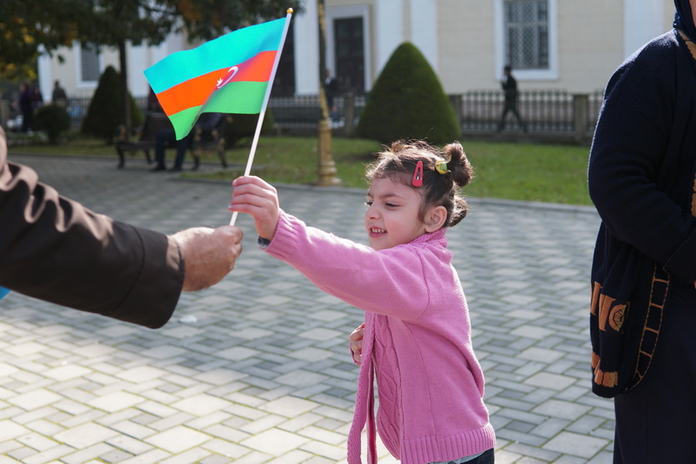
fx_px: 870
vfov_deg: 29.9
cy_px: 232
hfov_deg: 43.6
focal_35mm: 45
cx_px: 348
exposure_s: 1/800
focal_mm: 30
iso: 100
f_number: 2.8
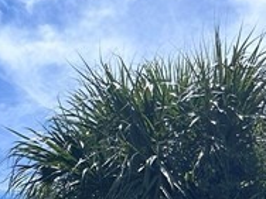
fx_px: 1007
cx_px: -375
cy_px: 272
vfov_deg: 11.0
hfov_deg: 12.1
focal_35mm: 131
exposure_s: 1/6623
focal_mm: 6.86
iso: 80
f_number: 1.78
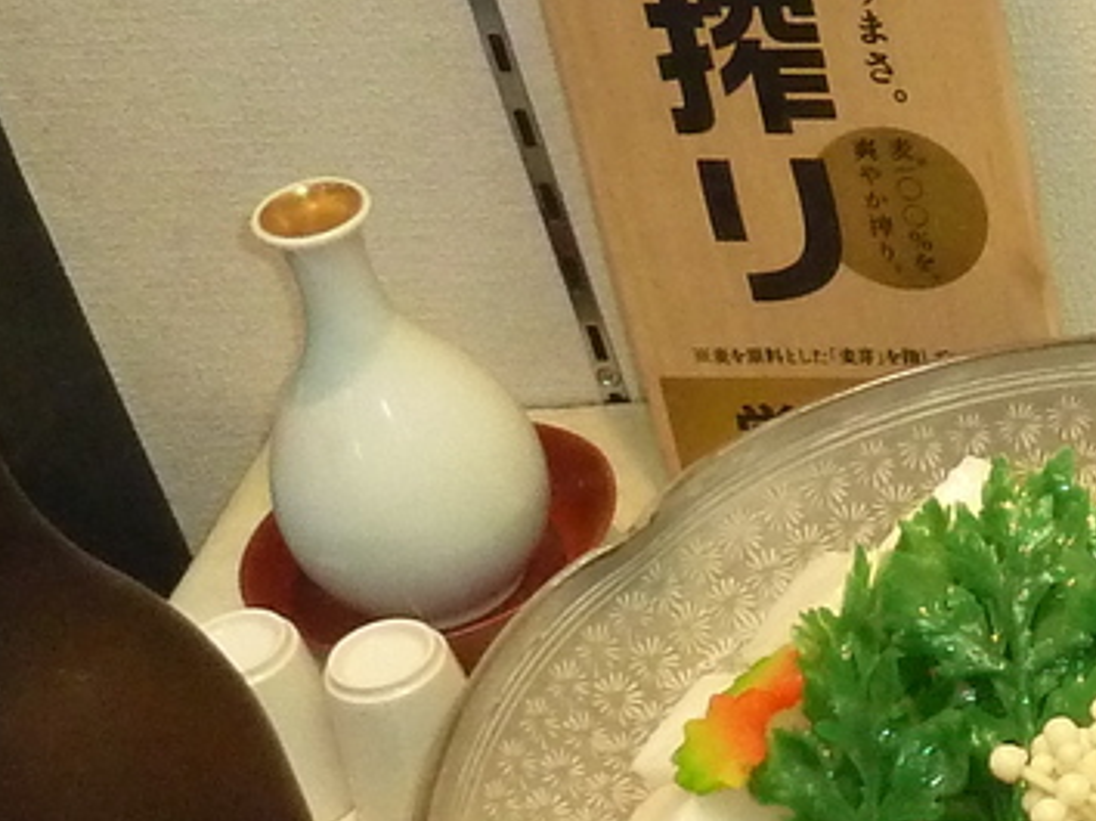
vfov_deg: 13.1
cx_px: 2046
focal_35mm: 113
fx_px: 3575
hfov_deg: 14.9
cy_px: 508
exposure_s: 1/30
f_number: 3.3
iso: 320
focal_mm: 4.1
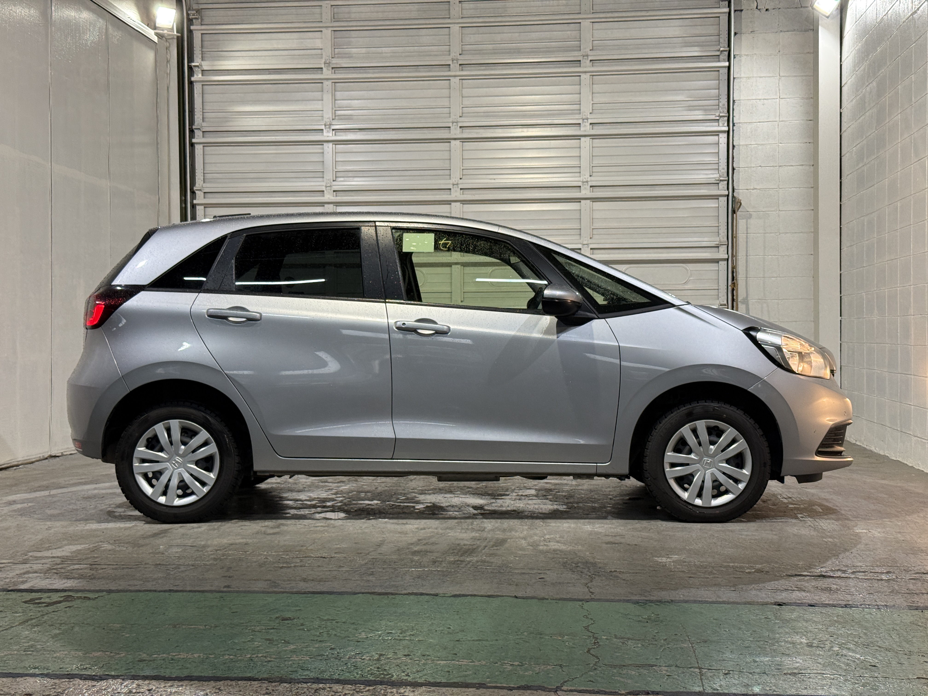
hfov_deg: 39.7
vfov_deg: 30.3
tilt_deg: -0.1
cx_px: 464
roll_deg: +0.4
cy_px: 348
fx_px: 1287
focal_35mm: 48
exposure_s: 1/60
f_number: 1.78
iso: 80
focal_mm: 6.76
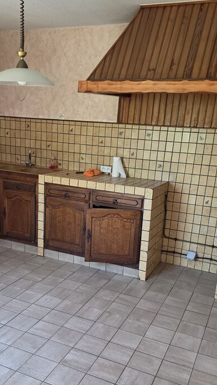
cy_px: 222
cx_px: 81
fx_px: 368
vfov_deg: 55.0
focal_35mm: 36
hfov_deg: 32.7
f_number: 1.7
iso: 250
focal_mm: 6.25
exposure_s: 1/100
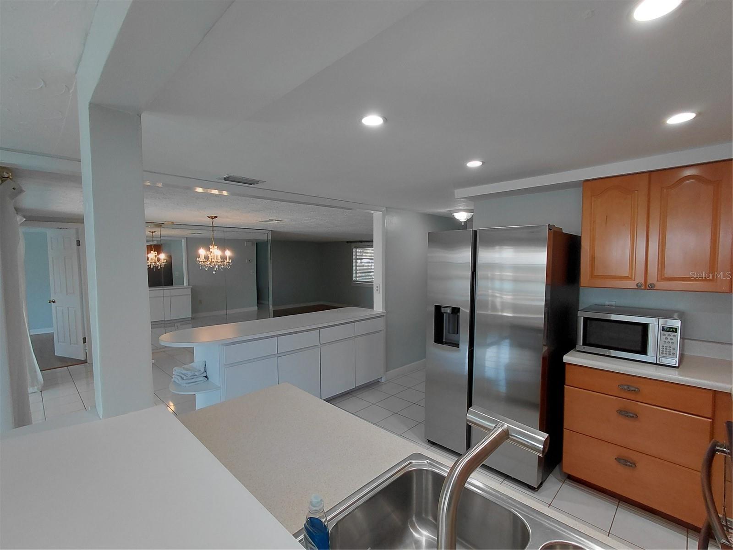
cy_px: 275
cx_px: 366
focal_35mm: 16
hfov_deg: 94.5
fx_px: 339
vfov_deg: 78.1
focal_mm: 1.64
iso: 64
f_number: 2.2
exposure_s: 1/60
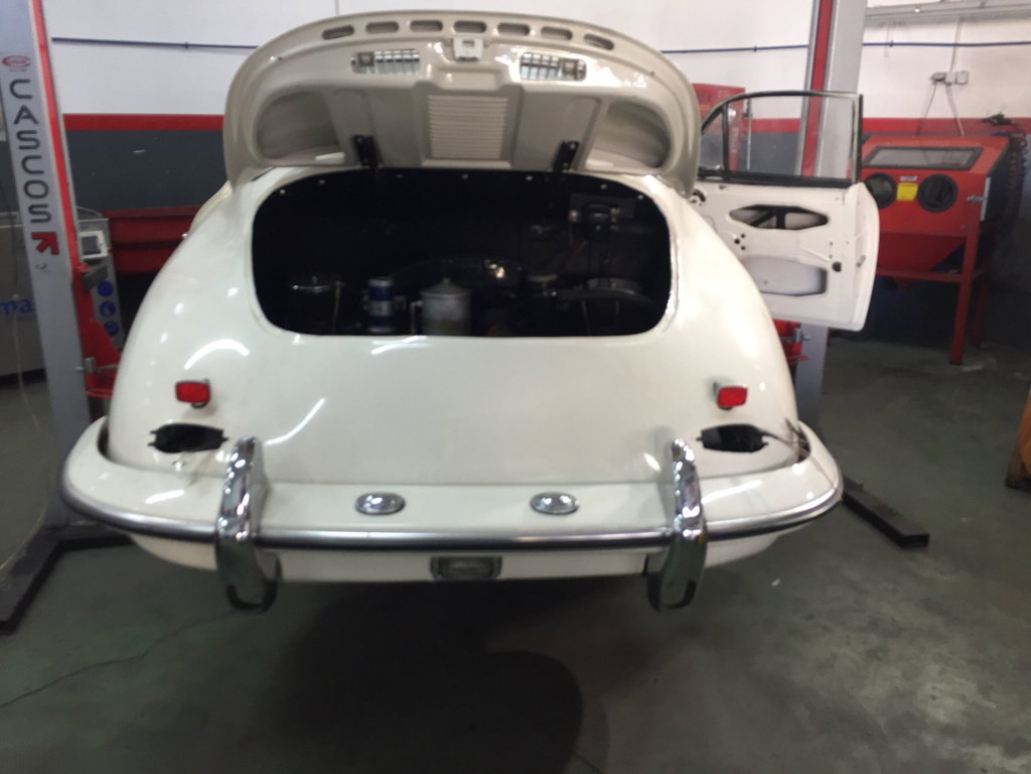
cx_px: 516
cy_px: 387
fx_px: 864
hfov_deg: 61.7
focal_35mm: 29
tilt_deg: -18.1
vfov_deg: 48.2
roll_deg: +0.7
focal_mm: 4.15
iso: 100
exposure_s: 1/33
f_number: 2.2
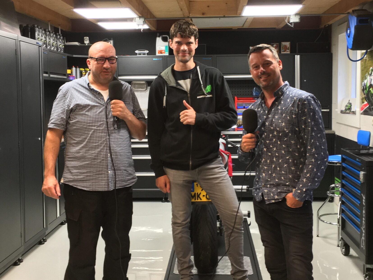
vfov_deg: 48.2
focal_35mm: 29
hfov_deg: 61.7
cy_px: 140
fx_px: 312
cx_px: 186
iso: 80
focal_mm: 4.15
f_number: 2.2
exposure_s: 1/33
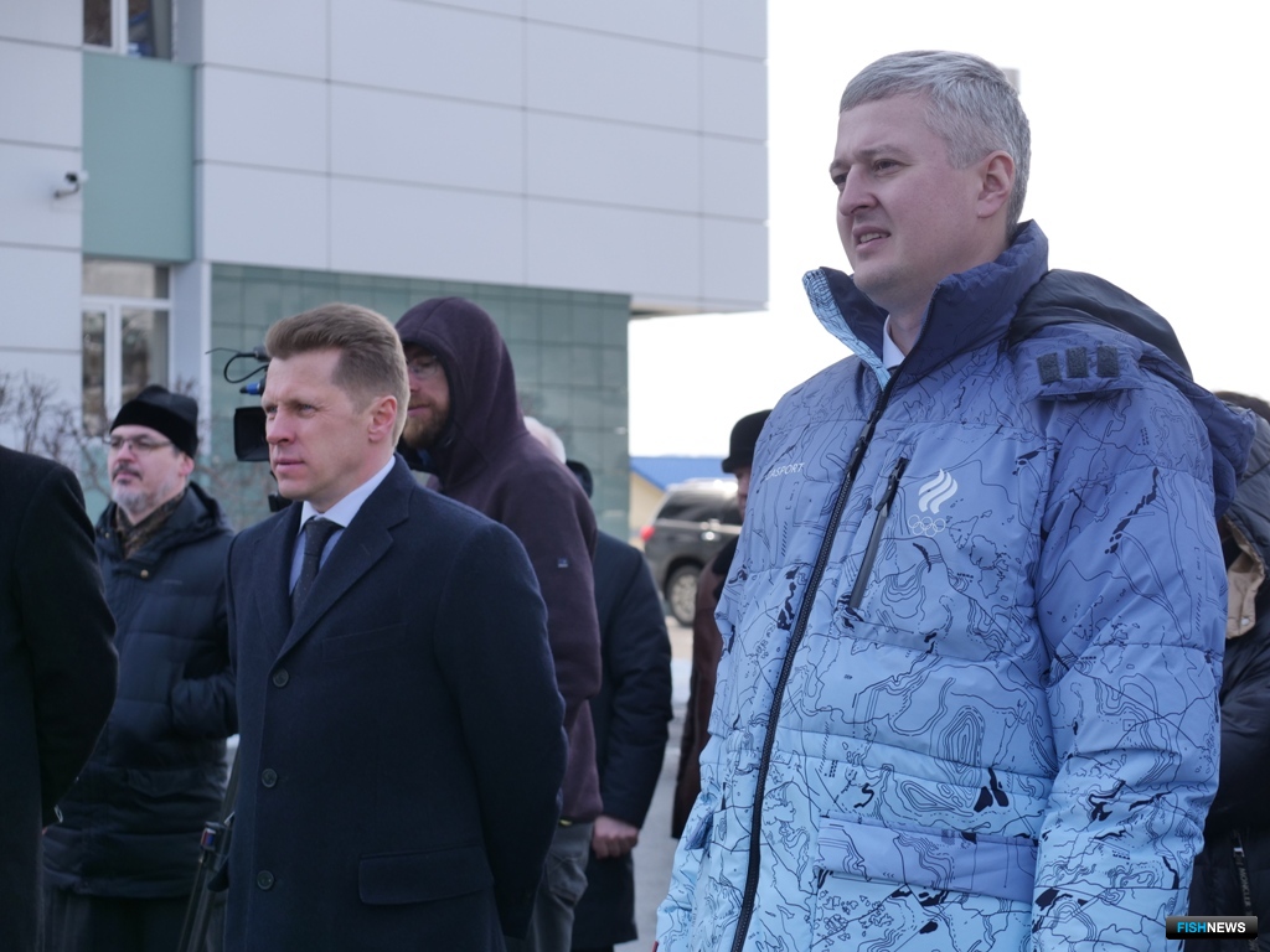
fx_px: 2568
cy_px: 476
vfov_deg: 21.0
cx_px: 635
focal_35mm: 70
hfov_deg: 27.8
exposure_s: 1/1000
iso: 200
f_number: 4
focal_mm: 35
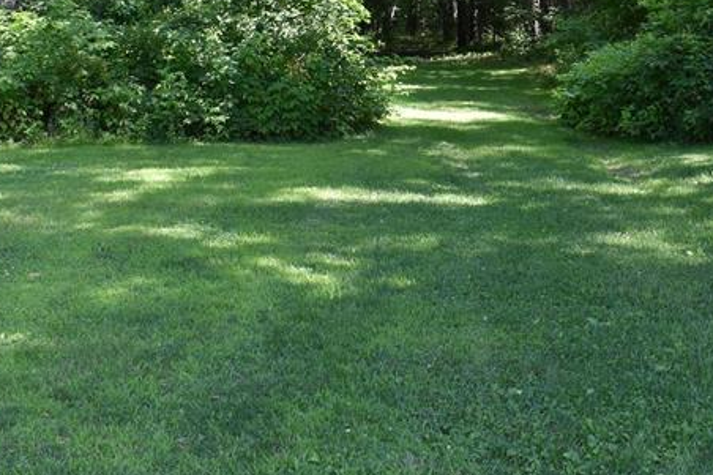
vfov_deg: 19.5
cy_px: 13
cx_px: 481
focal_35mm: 68
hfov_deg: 29.4
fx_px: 1346
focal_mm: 20
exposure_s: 1/160
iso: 400
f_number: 6.3
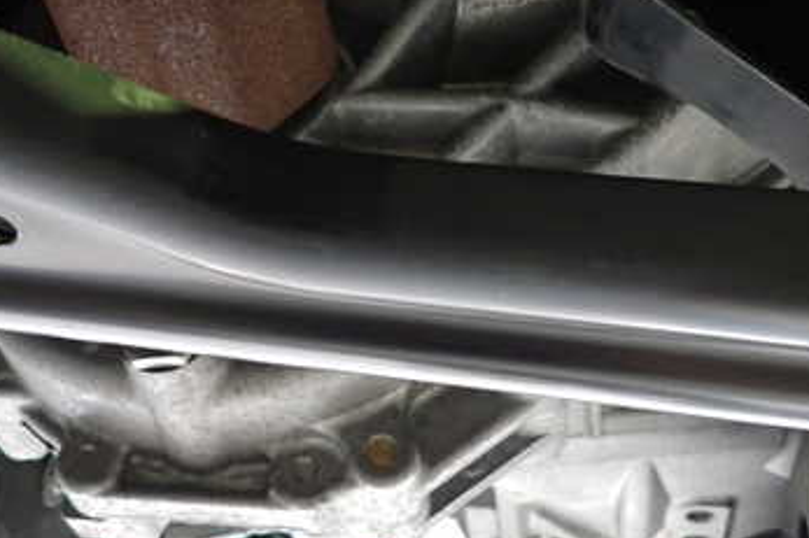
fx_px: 1011
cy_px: 121
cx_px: 238
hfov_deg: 42.7
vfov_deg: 29.3
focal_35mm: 45
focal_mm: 4.5
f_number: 2
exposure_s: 1/25
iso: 800
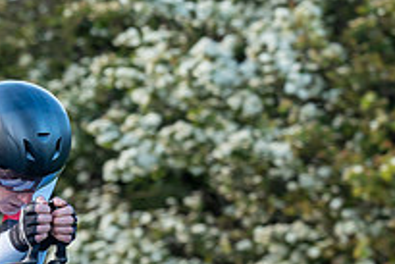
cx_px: 51
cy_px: 153
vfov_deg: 1.9
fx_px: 8136
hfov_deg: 2.8
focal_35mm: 741
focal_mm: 150
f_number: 3.5
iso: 640
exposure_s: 1/800
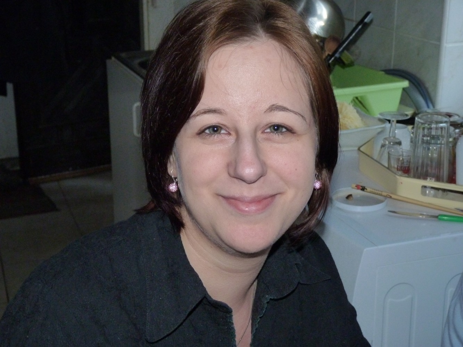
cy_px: 174
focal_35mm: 65
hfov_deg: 29.8
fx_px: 869
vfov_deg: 22.6
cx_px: 232
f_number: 3.4
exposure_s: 1/30
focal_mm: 11.5
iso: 400
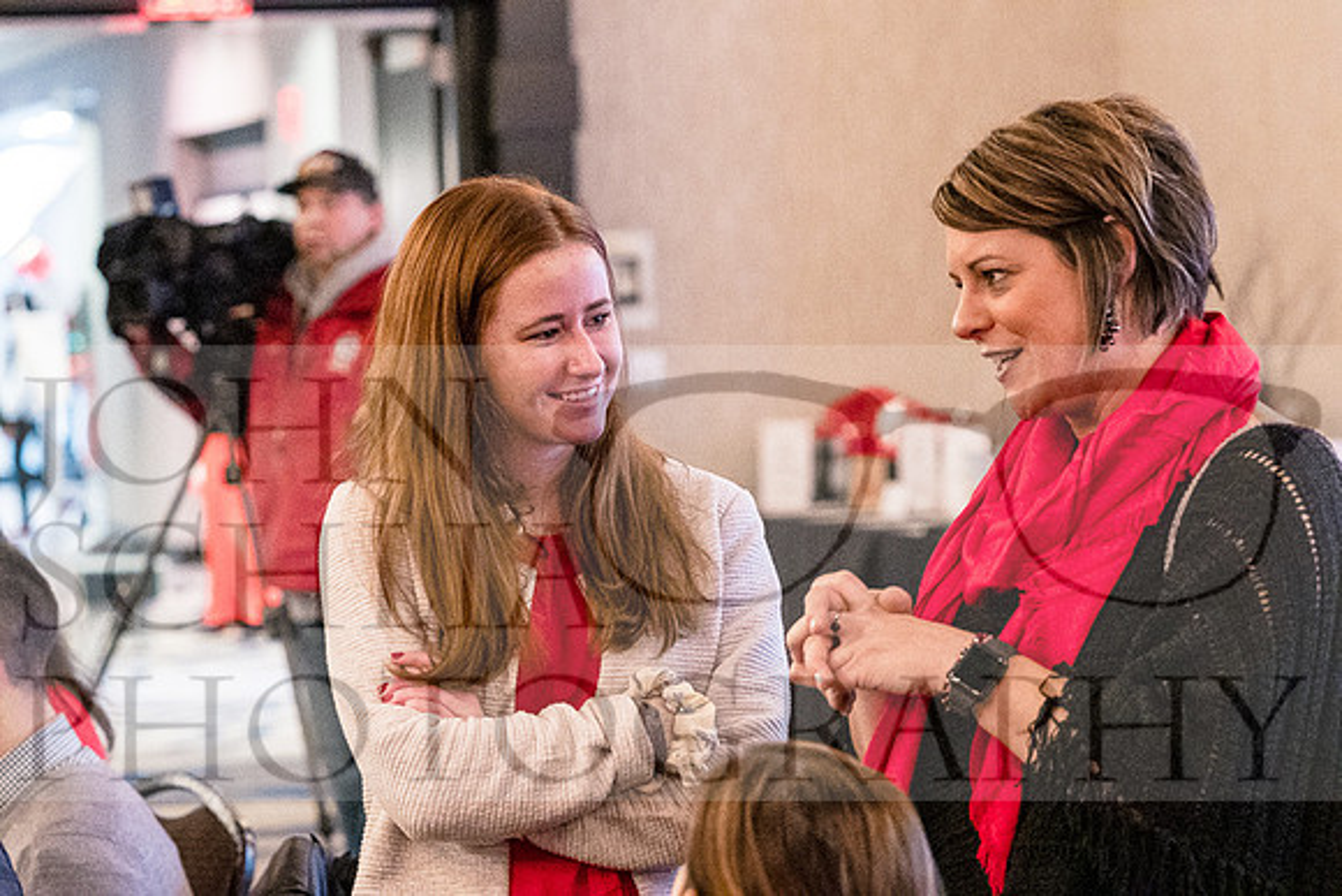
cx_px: 671
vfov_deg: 10.1
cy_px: 448
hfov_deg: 15.1
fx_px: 5071
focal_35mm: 136
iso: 12800
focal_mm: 91
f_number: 4.5
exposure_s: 1/60
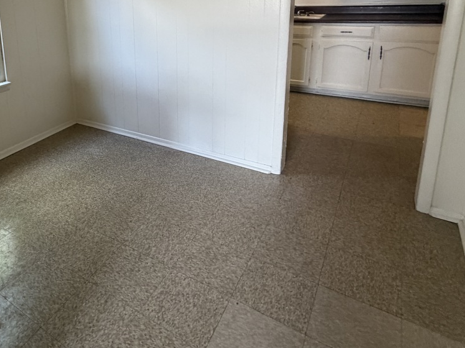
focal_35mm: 27
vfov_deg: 48.4
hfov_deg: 61.3
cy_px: 69
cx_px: 110
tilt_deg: -12.3
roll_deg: +4.0
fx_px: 363
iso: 320
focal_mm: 2.22
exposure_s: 1/79
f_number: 2.2
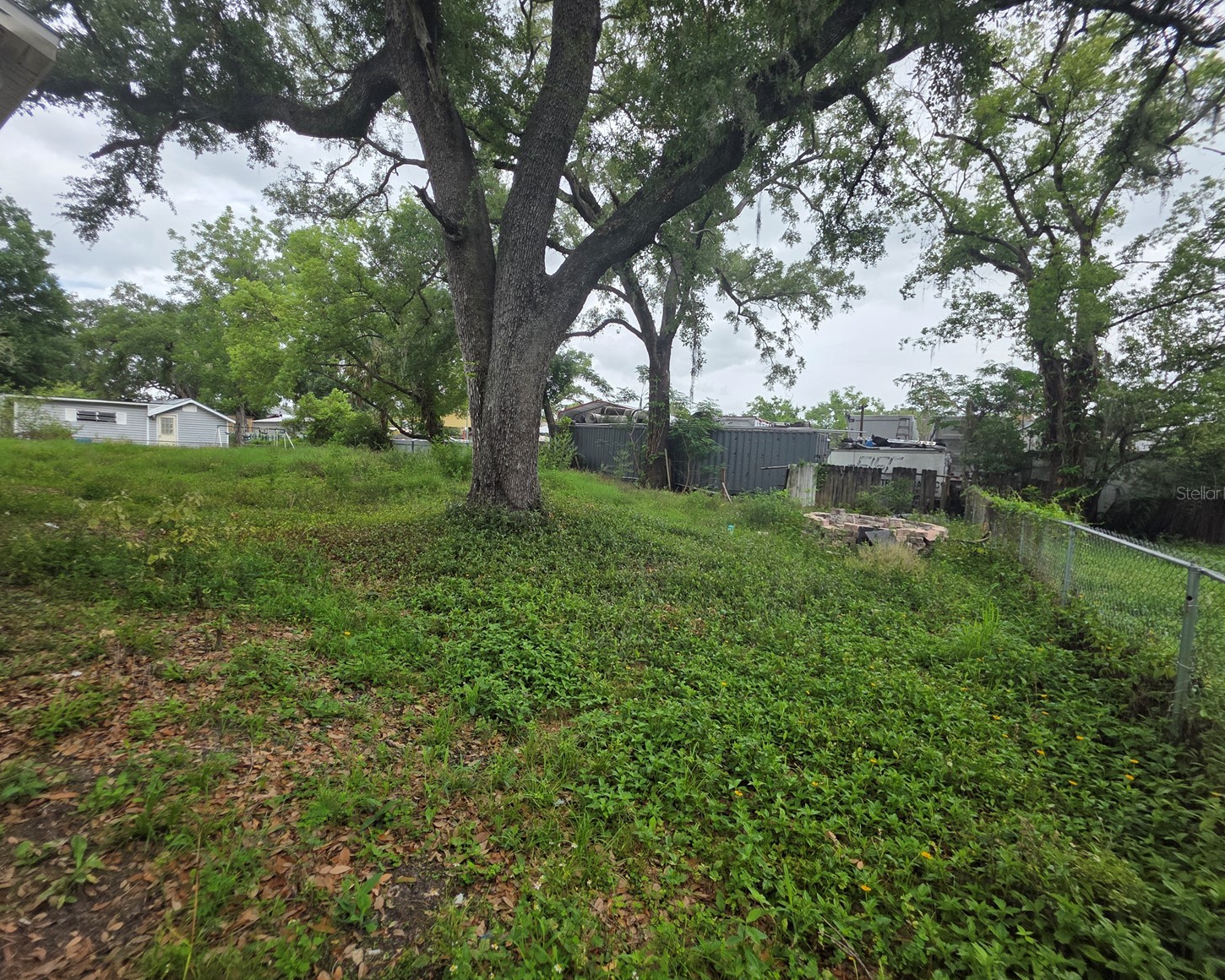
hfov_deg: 100.6
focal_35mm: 14
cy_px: 493
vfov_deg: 88.0
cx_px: 580
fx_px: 508
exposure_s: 1/1117
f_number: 1.9
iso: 40
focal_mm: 2.2
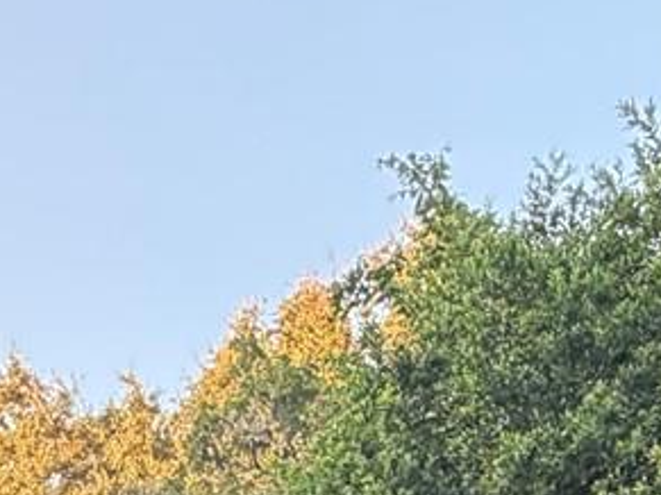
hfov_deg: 23.7
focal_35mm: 77
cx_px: -75
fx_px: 1470
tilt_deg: -1.8
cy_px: 1149
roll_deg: +1.6
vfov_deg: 14.0
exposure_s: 1/91
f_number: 2.2
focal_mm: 2.22
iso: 320
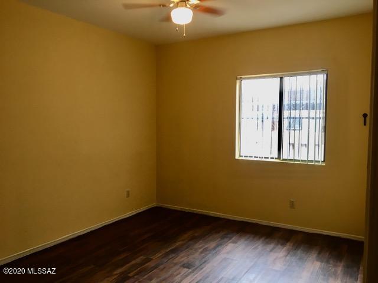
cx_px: 189
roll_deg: +0.4
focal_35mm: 29
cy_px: 142
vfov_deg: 48.2
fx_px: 317
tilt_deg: -4.4
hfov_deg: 61.7
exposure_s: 1/30
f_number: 2.2
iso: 50
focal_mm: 4.15
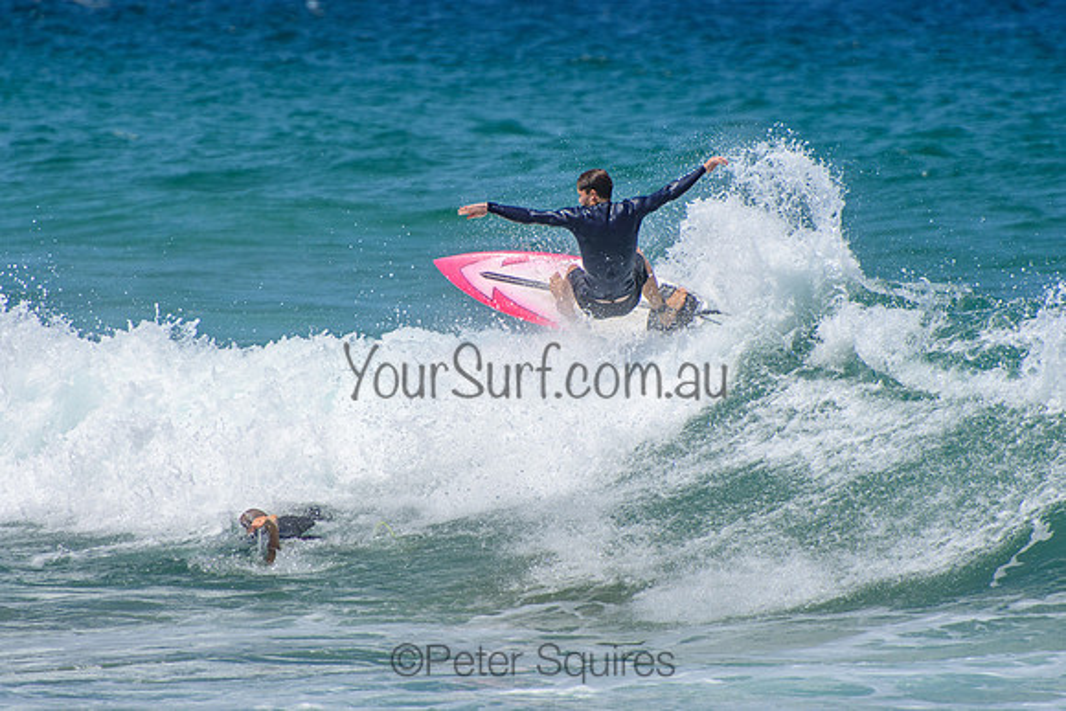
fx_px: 17770
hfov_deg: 3.4
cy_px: 356
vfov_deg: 2.3
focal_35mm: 600
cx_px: 533
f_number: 5.6
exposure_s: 1/2000
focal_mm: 400
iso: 220
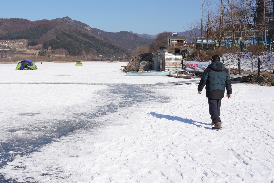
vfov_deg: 28.0
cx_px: 94
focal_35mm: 48
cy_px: 72
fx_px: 365
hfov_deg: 40.6
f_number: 16
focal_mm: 32
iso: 100
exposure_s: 1/100
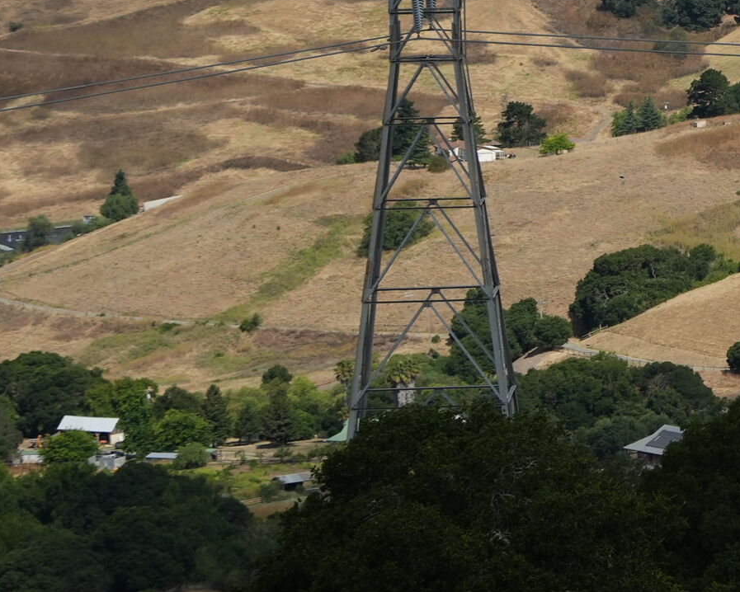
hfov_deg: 8.3
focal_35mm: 226
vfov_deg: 6.8
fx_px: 4951
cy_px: -52
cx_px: 1225
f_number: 4.5
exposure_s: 1/2500
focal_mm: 50
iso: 250
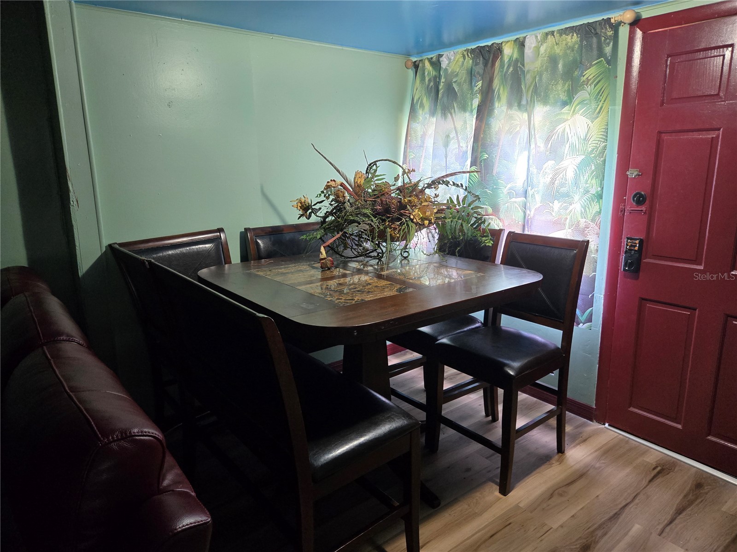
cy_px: 276
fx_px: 490
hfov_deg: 73.9
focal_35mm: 23
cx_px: 368
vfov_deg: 58.9
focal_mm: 5.4
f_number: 1.8
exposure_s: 1/120
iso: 500
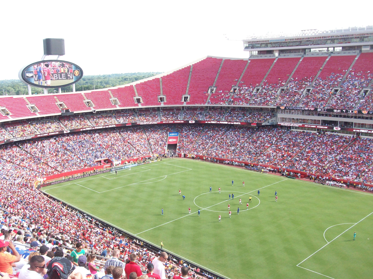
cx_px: 186
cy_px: 140
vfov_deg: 41.8
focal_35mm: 34
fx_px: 366
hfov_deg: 54.0
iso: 64
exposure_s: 1/274
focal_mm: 5.7
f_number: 2.8
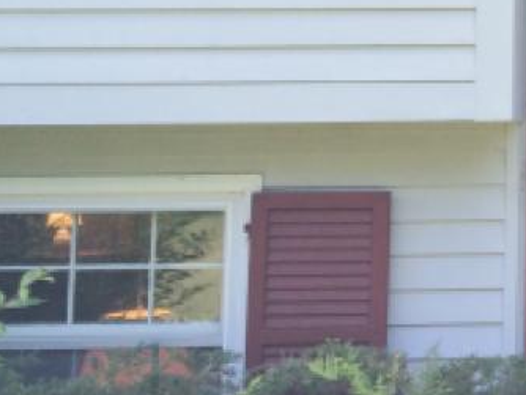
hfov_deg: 19.4
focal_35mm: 89
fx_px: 1353
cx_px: 776
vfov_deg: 16.2
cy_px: -20
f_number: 2.2
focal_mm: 4.15
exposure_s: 1/238
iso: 32
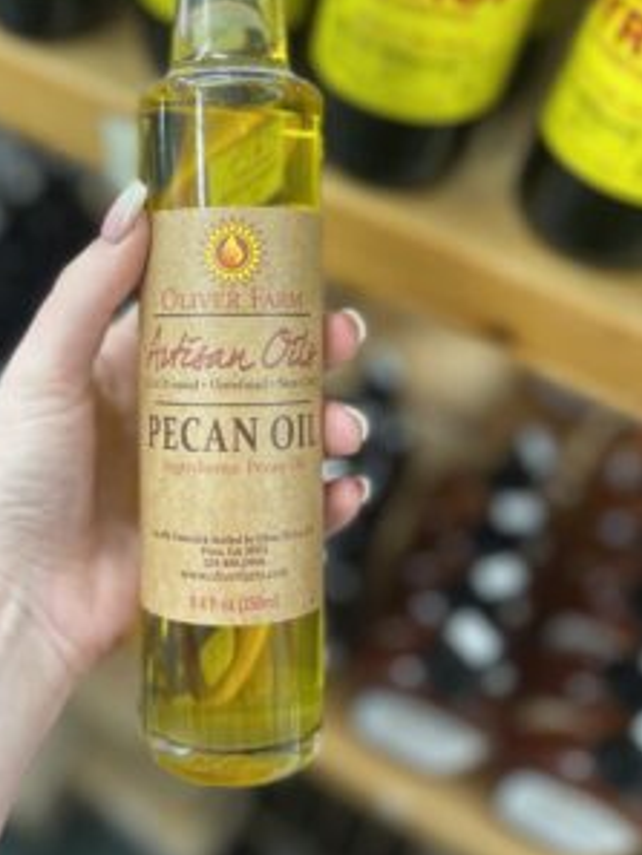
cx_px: 222
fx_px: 865
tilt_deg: -52.1
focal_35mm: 35
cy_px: 337
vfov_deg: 52.2
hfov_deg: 40.3
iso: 160
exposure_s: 1/60
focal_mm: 5.1
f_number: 1.6
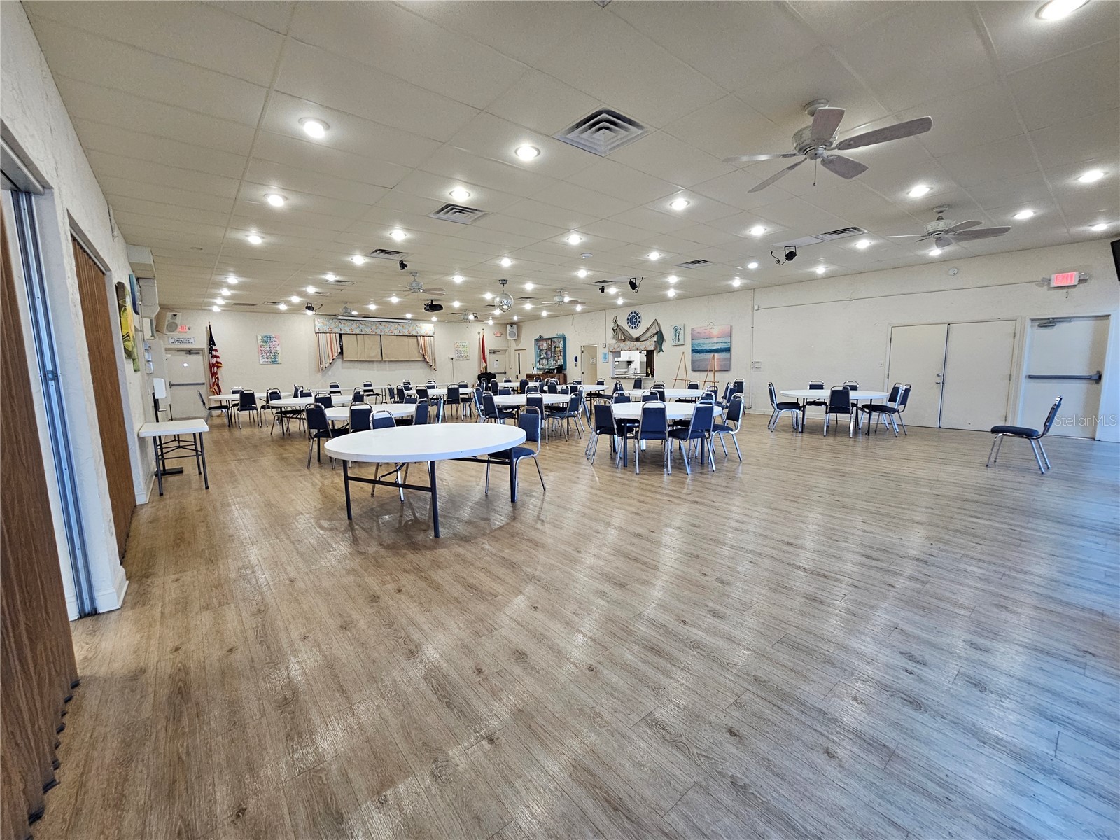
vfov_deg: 89.9
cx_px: 560
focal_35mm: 13
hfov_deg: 106.2
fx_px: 421
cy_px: 420
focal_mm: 2.2
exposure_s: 1/60
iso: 250
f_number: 2.2
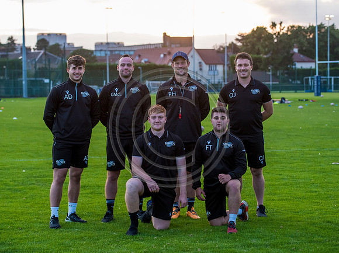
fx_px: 1094
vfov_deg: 13.2
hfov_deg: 17.6
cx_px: 168
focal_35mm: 112
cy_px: 131
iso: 1600
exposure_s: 1/250
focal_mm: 100
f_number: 4.5
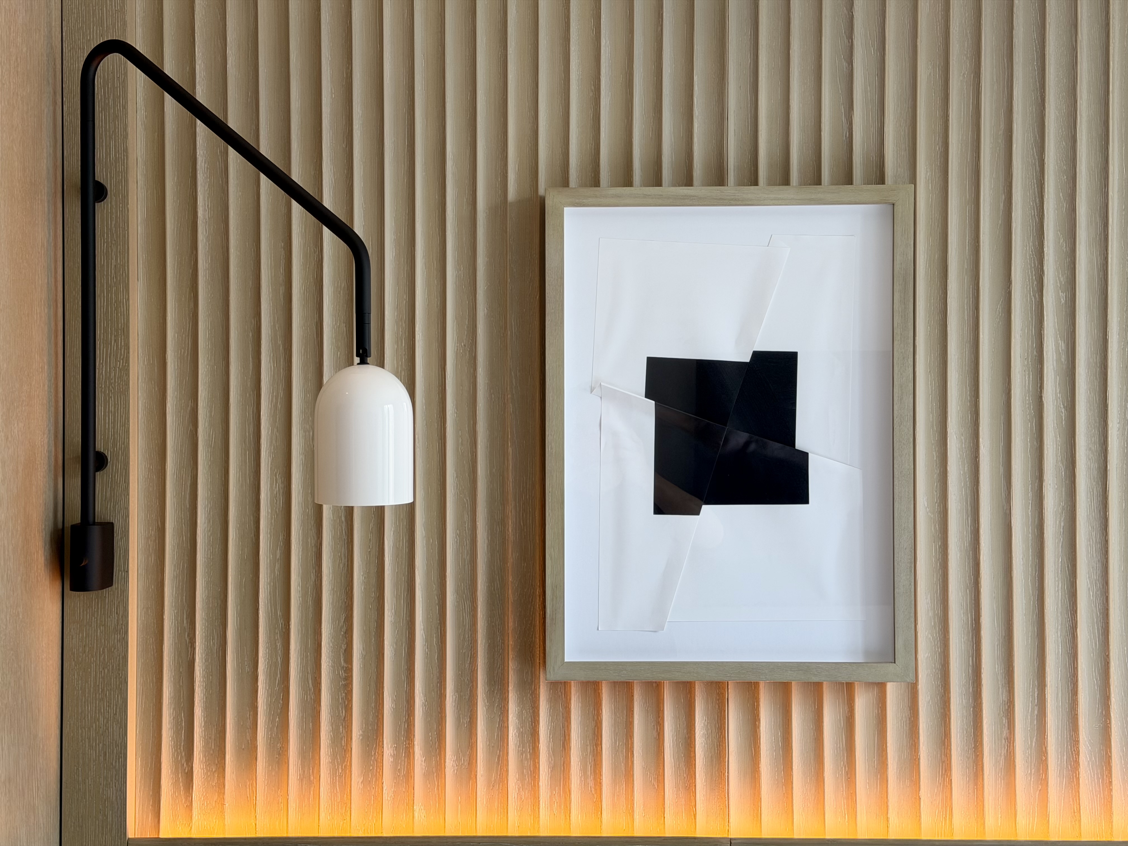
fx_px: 1564
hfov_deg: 39.7
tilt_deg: +0.0
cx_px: 564
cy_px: 423
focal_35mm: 48
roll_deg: +0.4
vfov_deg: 30.3
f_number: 1.78
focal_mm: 6.76
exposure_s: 1/60
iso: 80
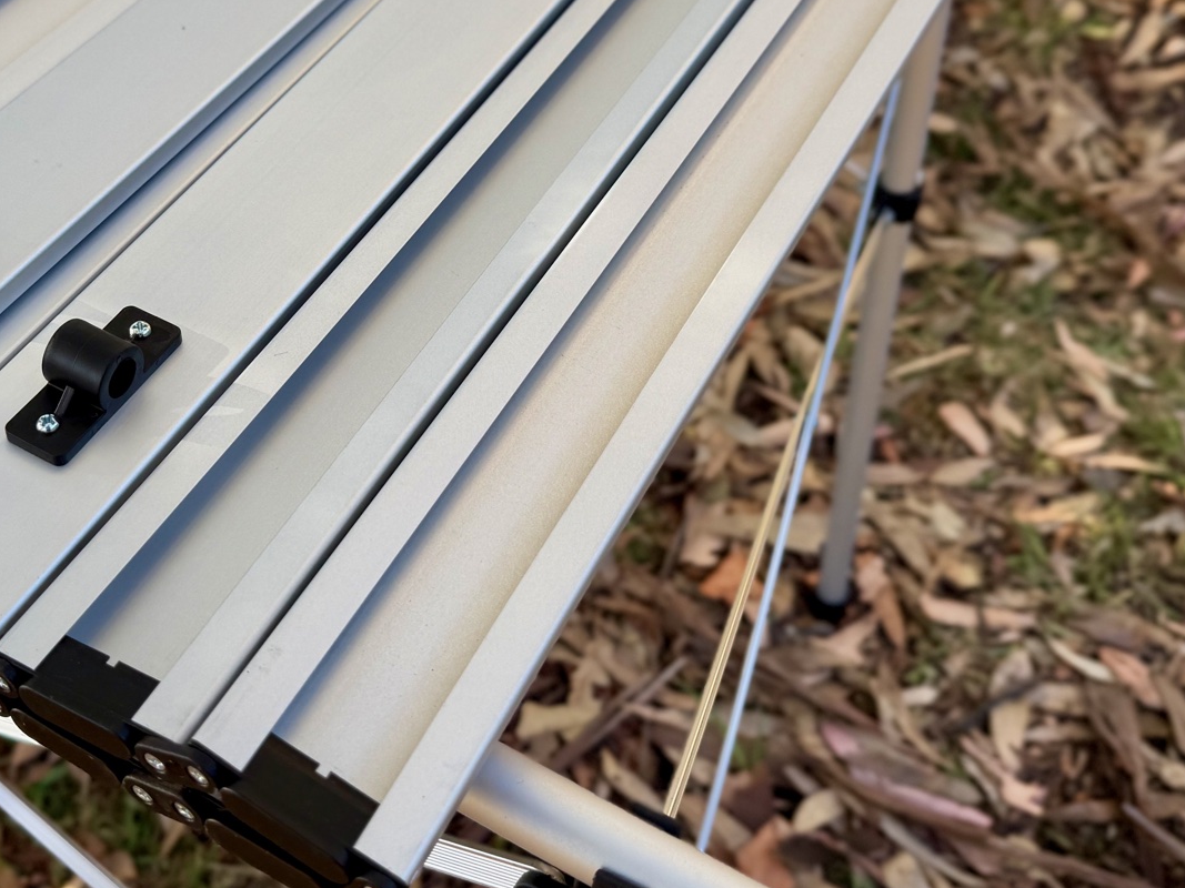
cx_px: 340
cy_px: 242
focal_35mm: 45
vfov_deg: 31.7
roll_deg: +0.8
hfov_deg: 41.2
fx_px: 1540
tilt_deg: -44.3
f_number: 1.78
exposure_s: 1/543
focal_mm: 6.76
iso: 80
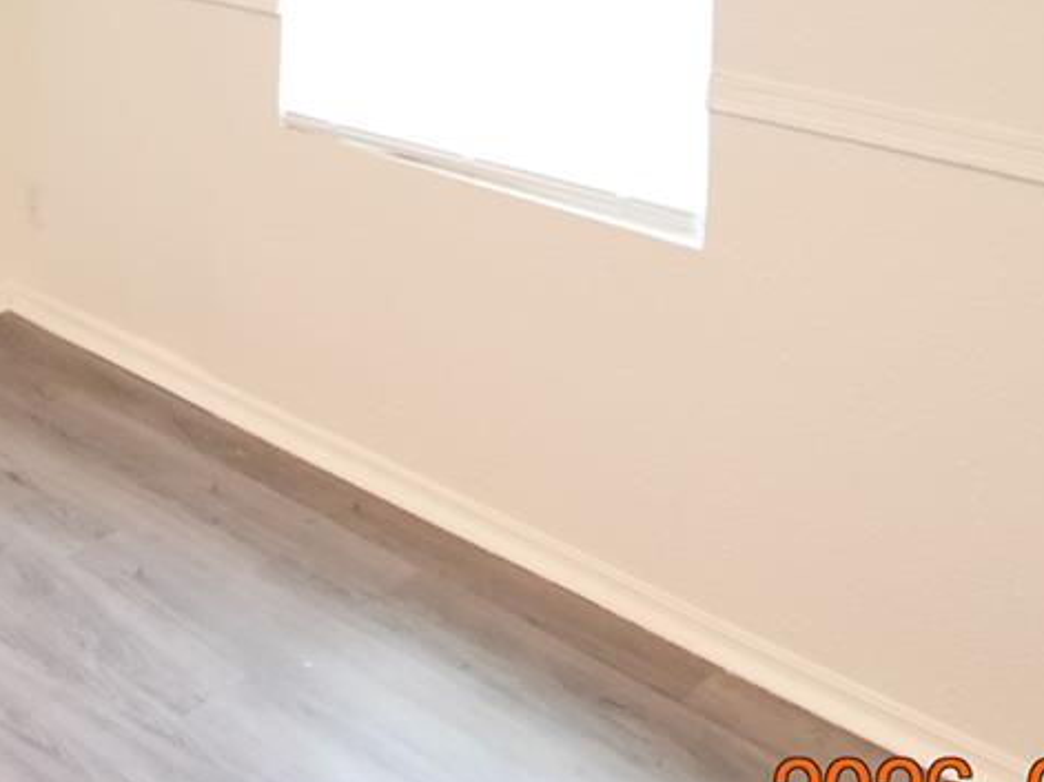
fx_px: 1477
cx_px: 120
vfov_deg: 25.8
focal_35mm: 49
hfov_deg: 36.7
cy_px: -208
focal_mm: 10
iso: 900
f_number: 3.5
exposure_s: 1/60
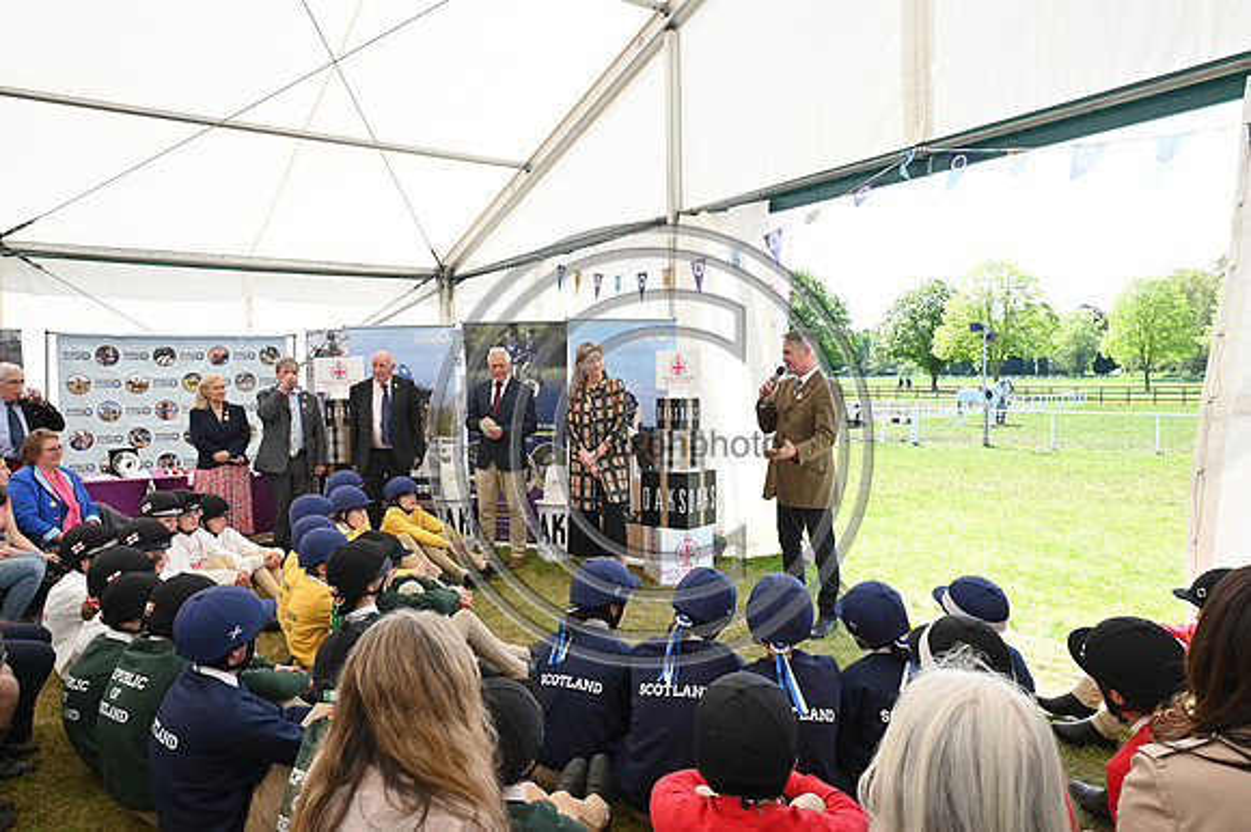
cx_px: 626
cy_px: 416
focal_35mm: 24
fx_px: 833
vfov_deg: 53.1
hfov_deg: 73.8
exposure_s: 1/320
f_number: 8
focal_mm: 24
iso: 800
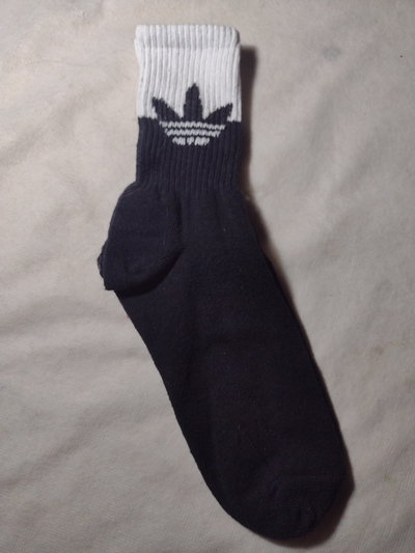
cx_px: 208
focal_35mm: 27
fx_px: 431
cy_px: 276
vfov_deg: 65.3
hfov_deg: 51.4
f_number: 1.7
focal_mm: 4.71
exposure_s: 1/50
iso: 178
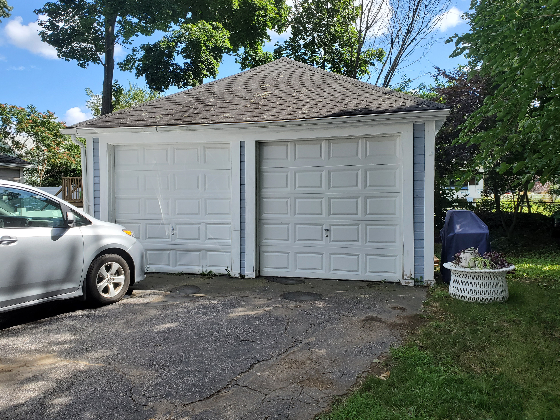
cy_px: 208
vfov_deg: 51.4
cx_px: 270
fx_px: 437
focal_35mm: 27
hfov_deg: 65.3
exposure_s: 1/894
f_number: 2.4
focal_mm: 4.3
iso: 50
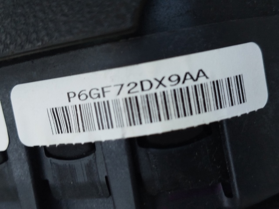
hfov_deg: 39.7
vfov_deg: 30.3
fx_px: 387
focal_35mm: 48
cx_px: 140
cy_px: 104
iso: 160
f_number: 1.7
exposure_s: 1/50
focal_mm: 5.31
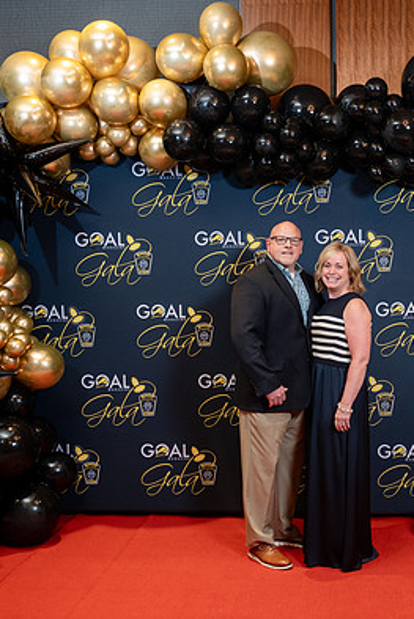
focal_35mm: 44
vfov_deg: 44.5
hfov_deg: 30.2
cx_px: 291
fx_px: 758
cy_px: 316
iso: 1000
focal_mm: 28
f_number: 2.8
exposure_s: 1/160
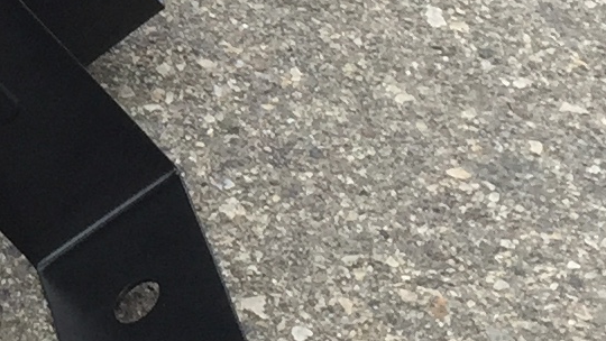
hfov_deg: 10.7
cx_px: -397
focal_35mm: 191
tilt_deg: -26.5
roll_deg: -1.9
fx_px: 3070
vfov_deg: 6.3
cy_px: -199
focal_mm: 4.15
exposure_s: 1/373
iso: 32
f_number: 2.2
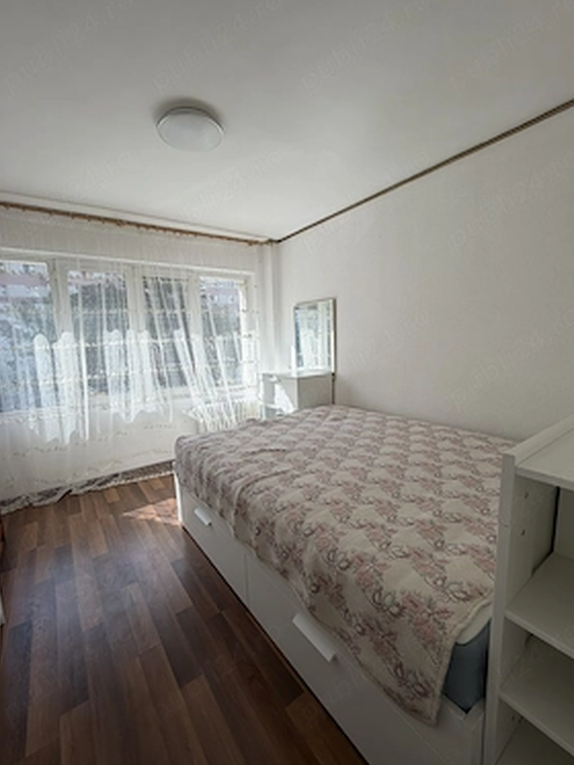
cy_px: 388
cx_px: 279
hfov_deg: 81.8
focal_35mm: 15
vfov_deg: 98.1
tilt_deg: -8.4
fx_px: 331
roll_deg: +1.9
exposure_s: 1/502
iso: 64
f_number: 2.2
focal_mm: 2.22
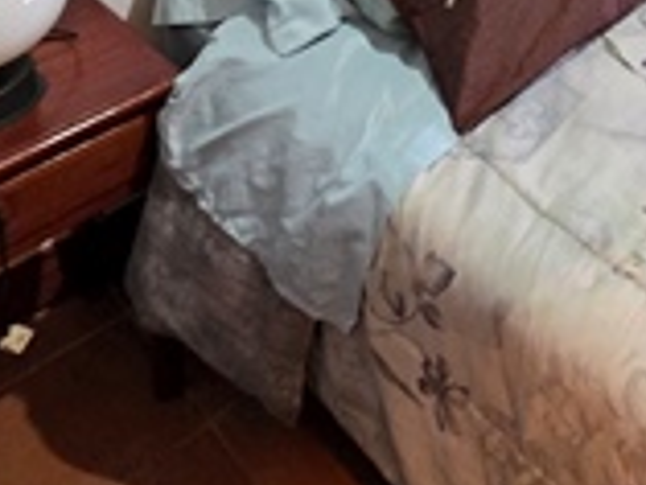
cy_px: -403
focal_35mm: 53
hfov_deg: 28.9
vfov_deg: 19.8
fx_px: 990
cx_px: 856
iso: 1000
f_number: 1.9
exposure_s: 1/30
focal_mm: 2.2
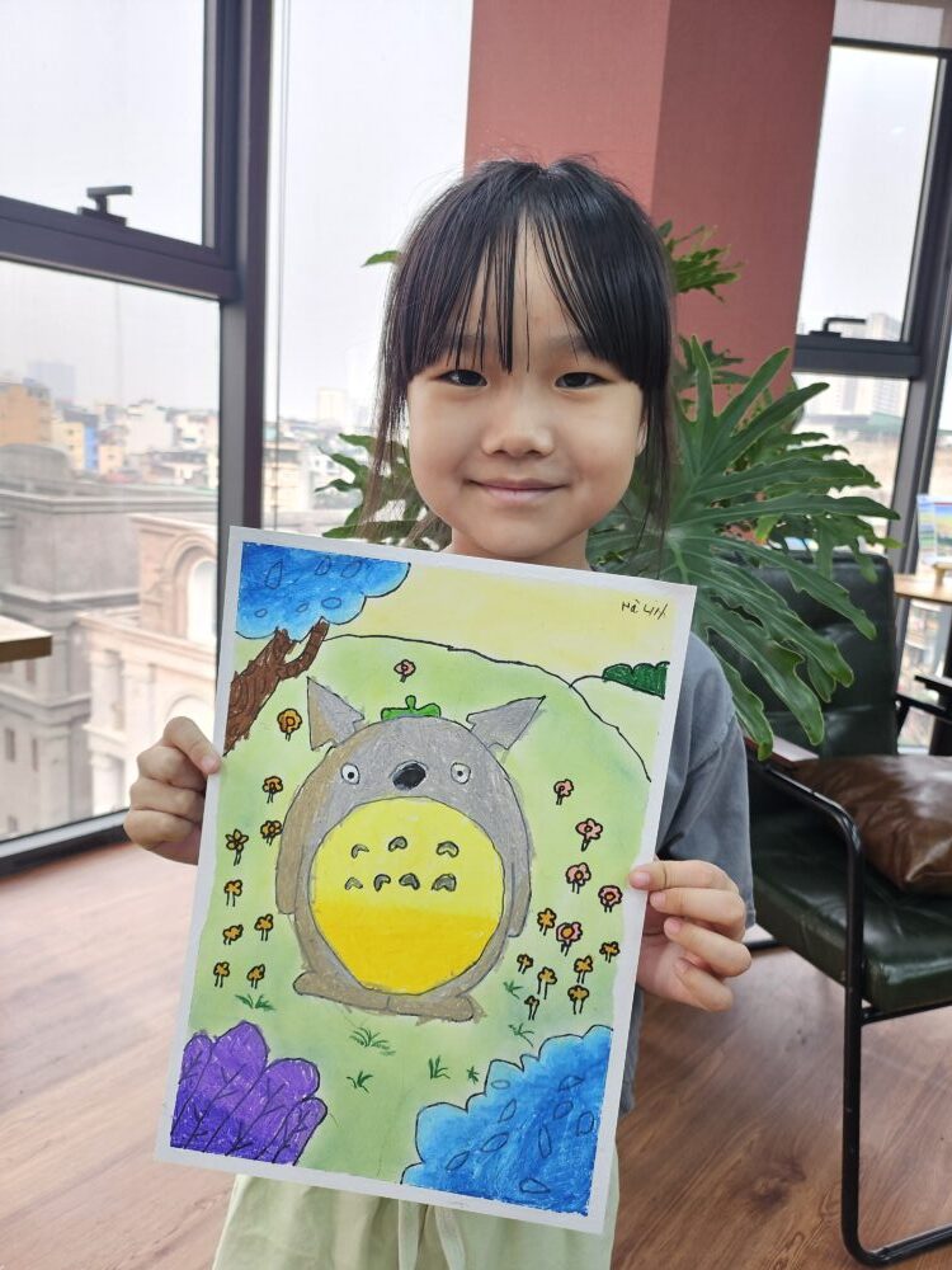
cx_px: 476
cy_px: 635
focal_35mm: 24
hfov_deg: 56.8
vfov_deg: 71.6
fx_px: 880
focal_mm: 5
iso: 100
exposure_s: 1/100
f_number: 1.8
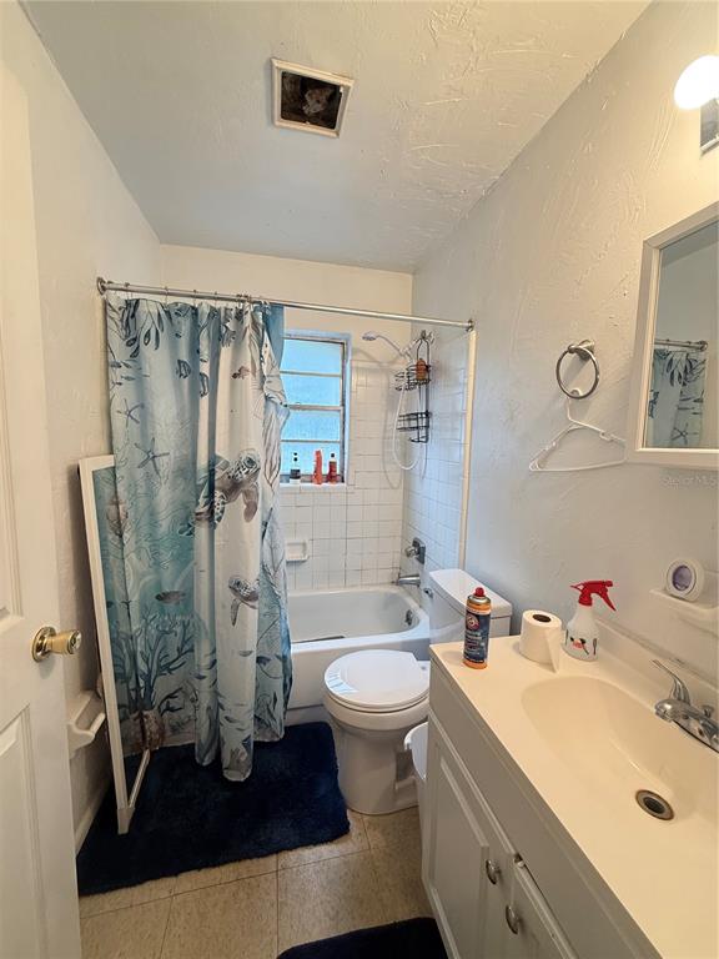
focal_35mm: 14
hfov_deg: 85.7
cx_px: 360
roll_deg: -1.0
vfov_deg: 102.1
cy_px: 480
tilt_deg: -5.5
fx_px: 388
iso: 200
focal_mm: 2.22
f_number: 2.2
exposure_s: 1/120
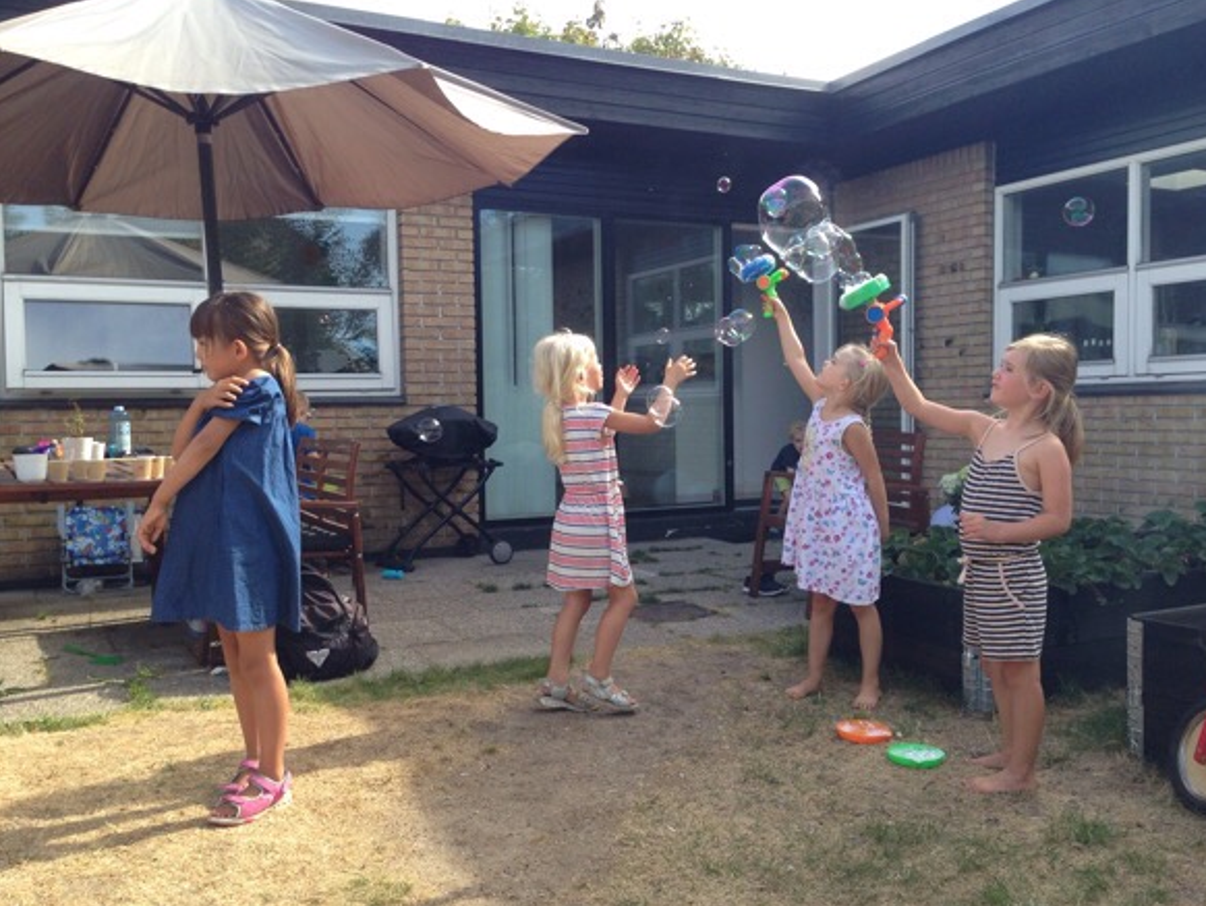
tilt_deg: -1.4
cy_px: 448
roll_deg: +0.2
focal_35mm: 34
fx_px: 1185
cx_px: 620
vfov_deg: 41.8
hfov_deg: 53.9
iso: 50
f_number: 2.4
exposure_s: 1/328
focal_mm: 4.12
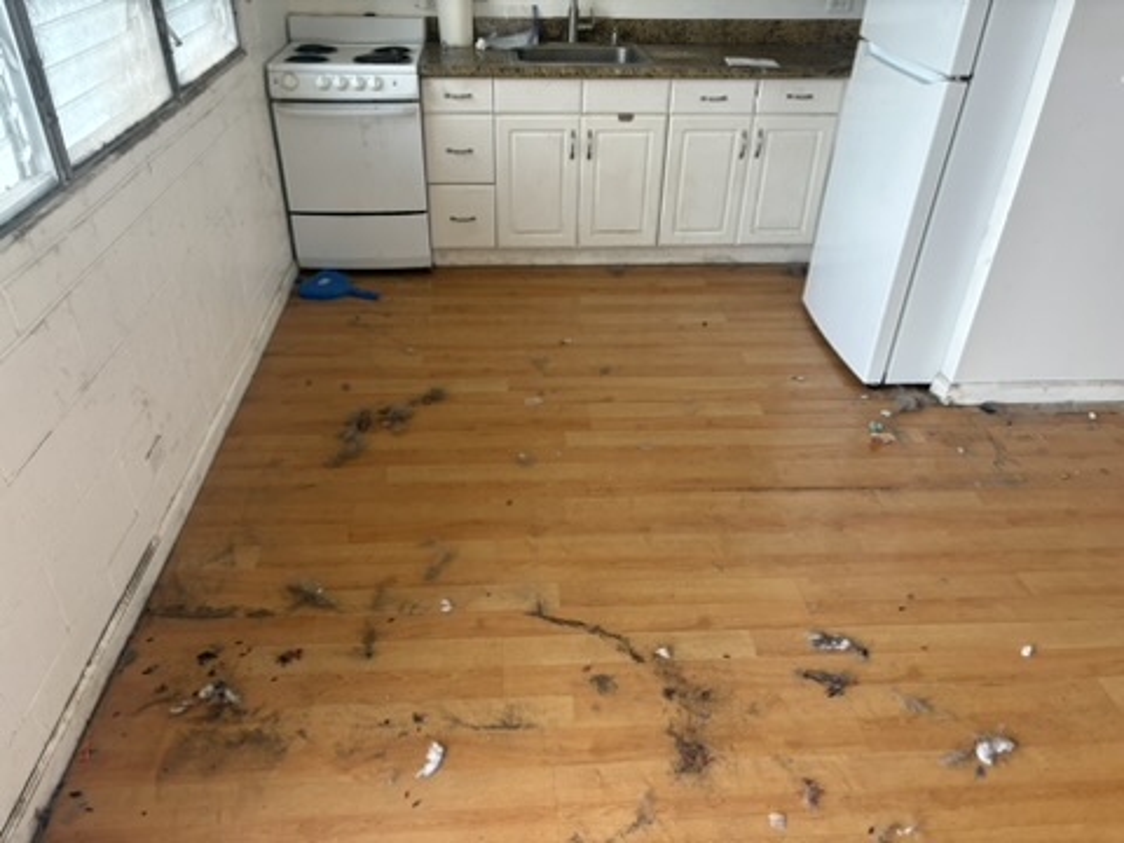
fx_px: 844
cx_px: 562
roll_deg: -0.6
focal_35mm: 26
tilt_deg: -33.3
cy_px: 422
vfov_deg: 53.1
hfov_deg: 67.3
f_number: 1.6
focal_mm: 5.96
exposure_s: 1/121
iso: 100
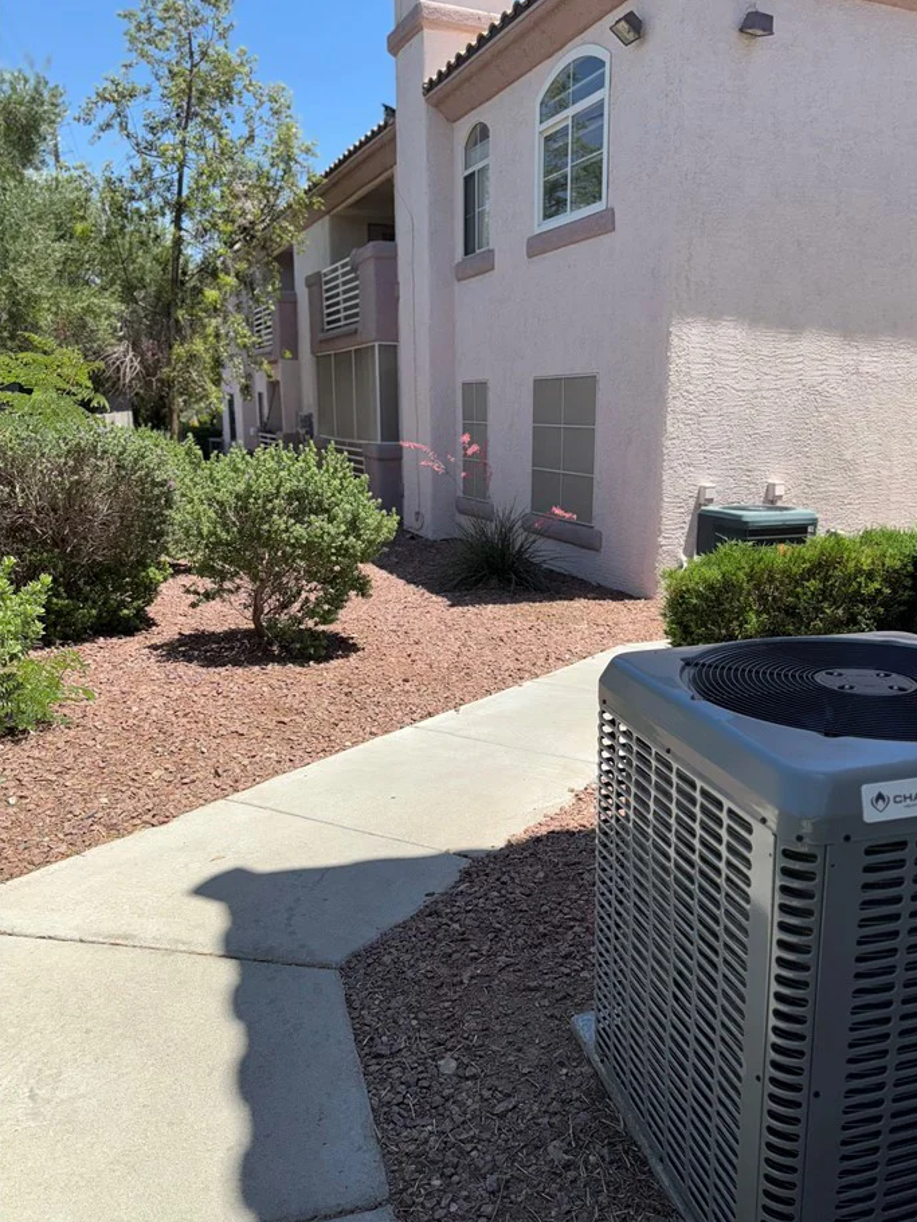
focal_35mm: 27
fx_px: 953
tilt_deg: -13.7
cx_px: 513
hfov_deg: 51.3
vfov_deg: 65.3
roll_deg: -0.1
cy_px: 623
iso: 50
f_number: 1.78
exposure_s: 1/4608
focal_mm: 6.76
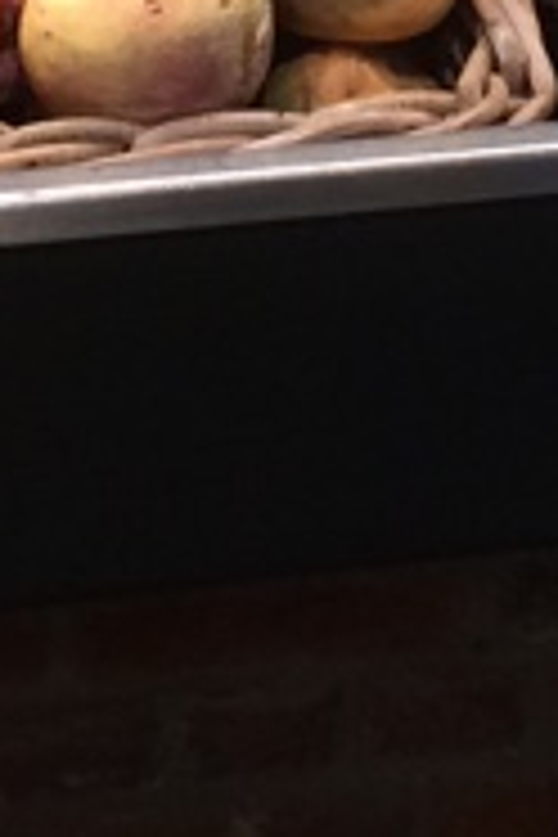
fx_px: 3859
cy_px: -616
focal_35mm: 166
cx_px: 518
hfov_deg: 8.2
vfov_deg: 11.6
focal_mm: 4.15
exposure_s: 1/33
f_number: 2.2
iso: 100
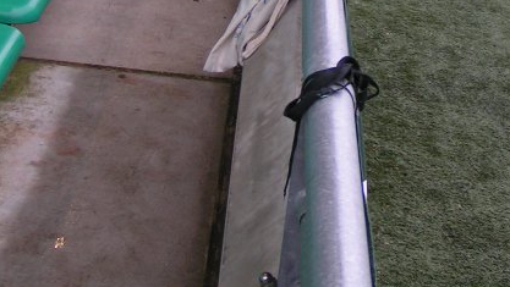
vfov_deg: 12.5
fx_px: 1272
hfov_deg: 22.5
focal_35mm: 94
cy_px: -89
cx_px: 364
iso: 50
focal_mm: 6.9
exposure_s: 1/60
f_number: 3.2
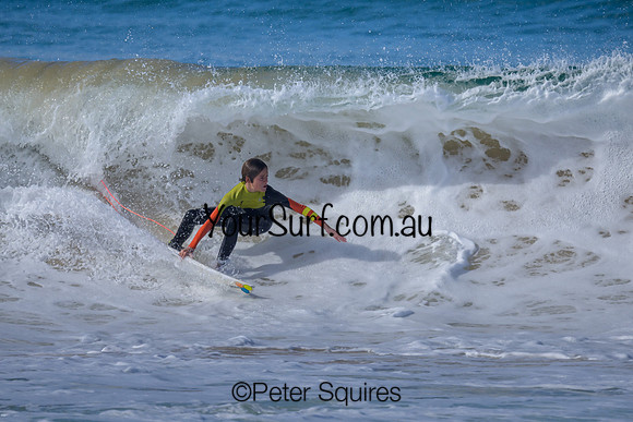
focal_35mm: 1099
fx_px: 19322
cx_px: 293
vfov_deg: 1.3
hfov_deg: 1.9
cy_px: 132
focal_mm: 800
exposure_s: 1/2000
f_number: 6.3
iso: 360
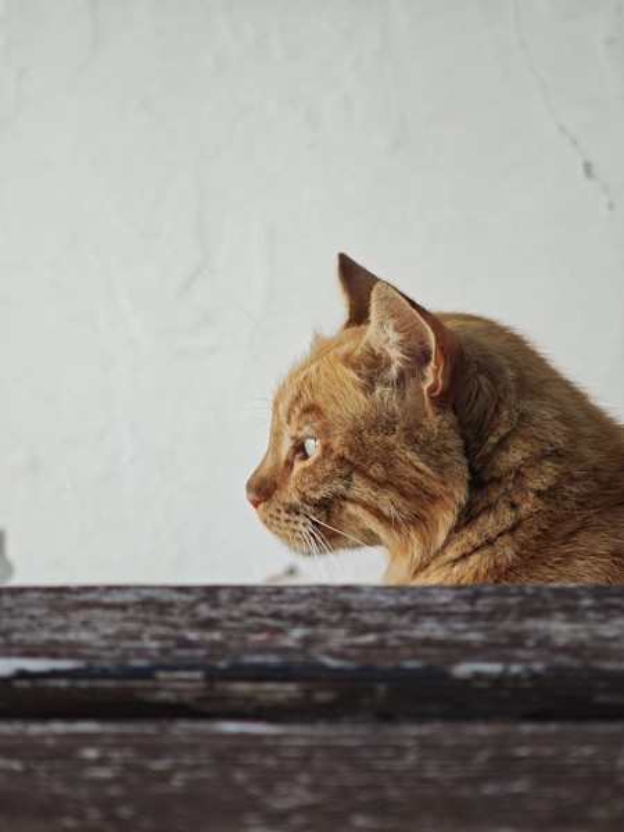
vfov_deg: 22.8
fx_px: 2067
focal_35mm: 86
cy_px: 416
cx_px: 312
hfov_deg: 17.2
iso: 80
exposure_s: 1/100
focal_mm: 11.5
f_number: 1.8
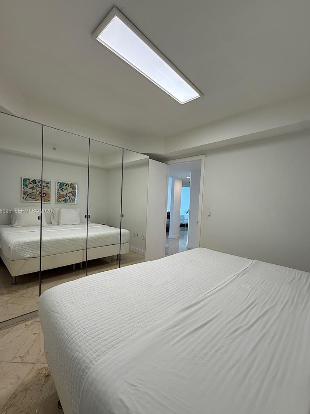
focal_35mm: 15
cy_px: 211
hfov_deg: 81.7
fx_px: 179
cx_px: 150
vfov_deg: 98.2
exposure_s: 1/120
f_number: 2.2
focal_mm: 2.22
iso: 80
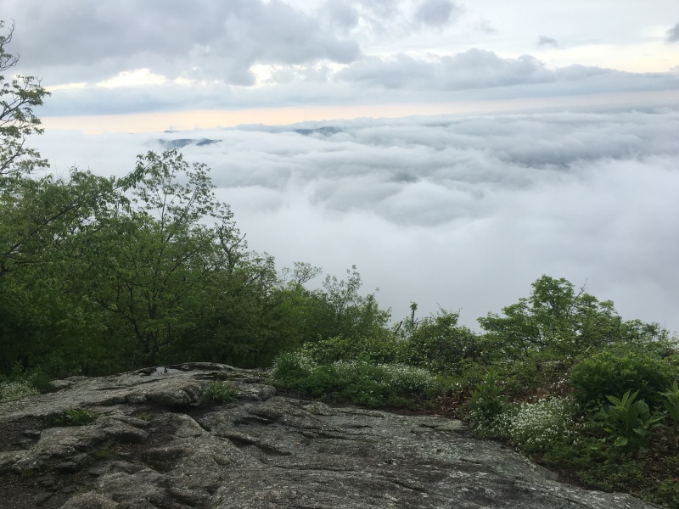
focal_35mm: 29
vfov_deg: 48.2
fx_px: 569
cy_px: 254
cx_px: 340
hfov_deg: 61.7
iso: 25
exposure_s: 1/359
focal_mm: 4.15
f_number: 2.2
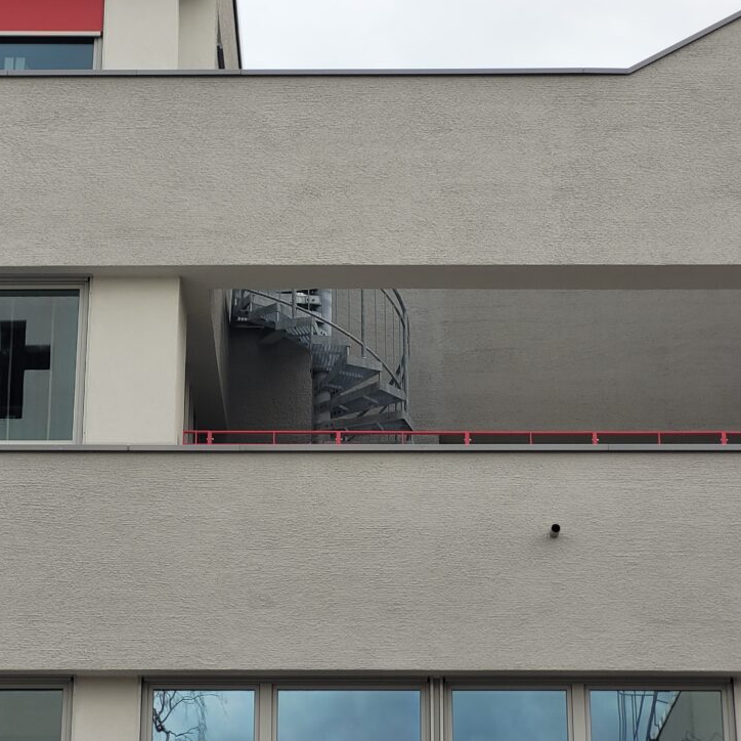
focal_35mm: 95
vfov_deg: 18.3
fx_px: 2301
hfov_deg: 18.3
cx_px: 313
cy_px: 388
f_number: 2.4
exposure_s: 1/50
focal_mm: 7.12
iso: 32
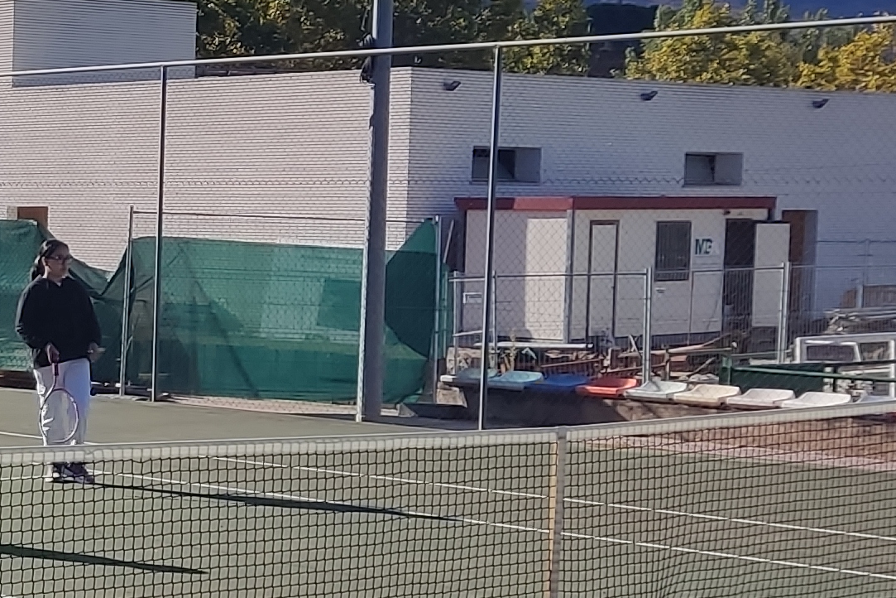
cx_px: -198
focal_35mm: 96
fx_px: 2389
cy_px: 454
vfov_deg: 14.2
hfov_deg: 19.9
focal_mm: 4.71
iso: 50
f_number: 1.79
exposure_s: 1/3171
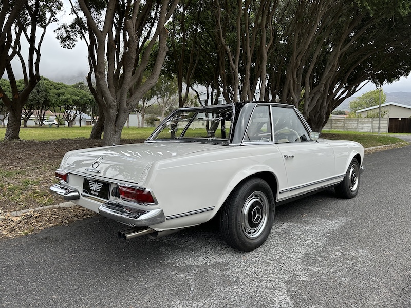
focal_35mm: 24
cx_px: 206
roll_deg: -0.5
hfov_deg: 71.6
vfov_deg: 56.8
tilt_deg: -4.3
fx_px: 285
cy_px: 154
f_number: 1.78
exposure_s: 1/1721
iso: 80
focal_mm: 6.86
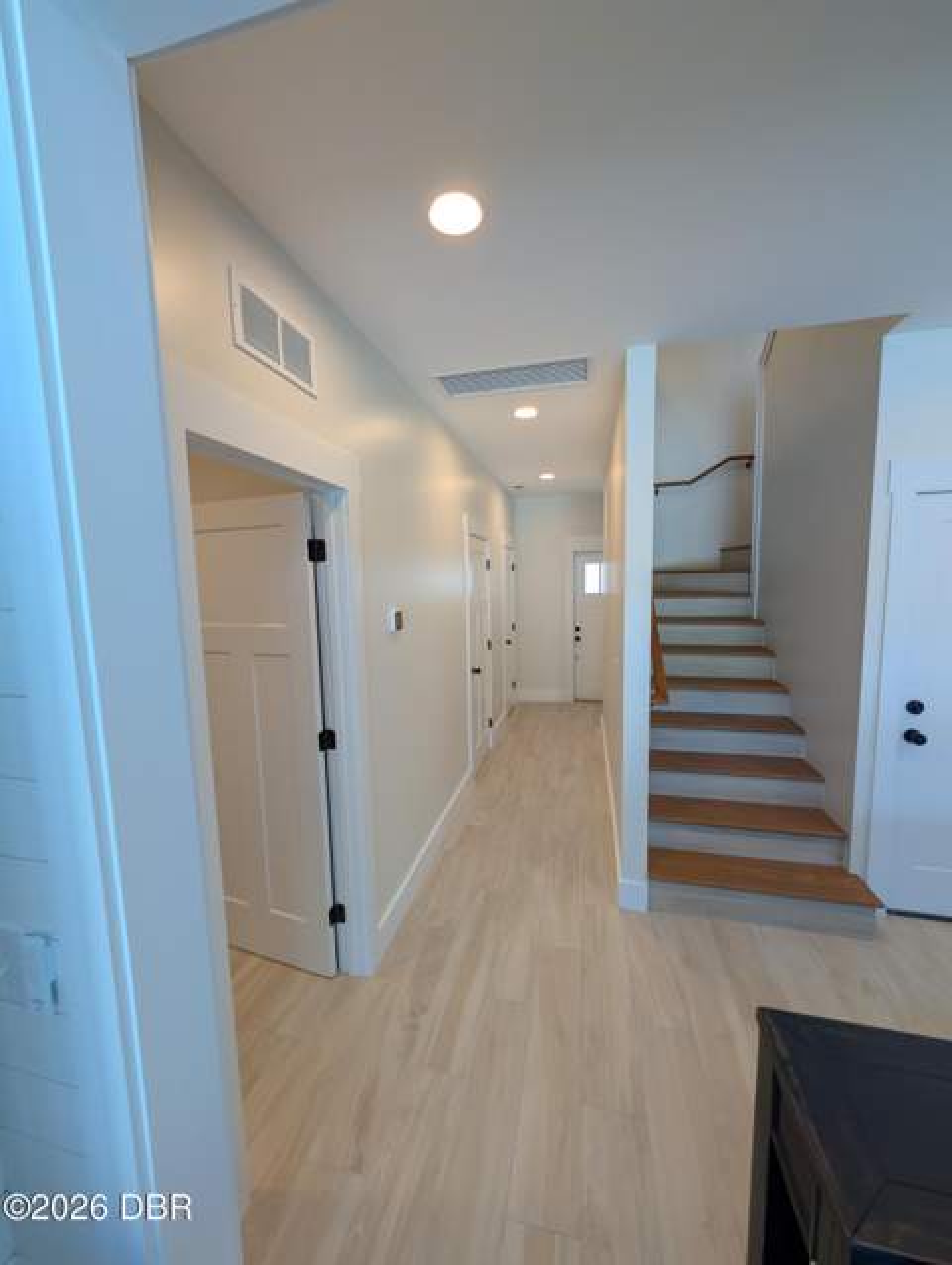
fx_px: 439
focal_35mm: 12
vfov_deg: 110.5
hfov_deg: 94.6
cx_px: 476
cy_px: 632
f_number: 1.7
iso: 74
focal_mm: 2.02
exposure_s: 1/120
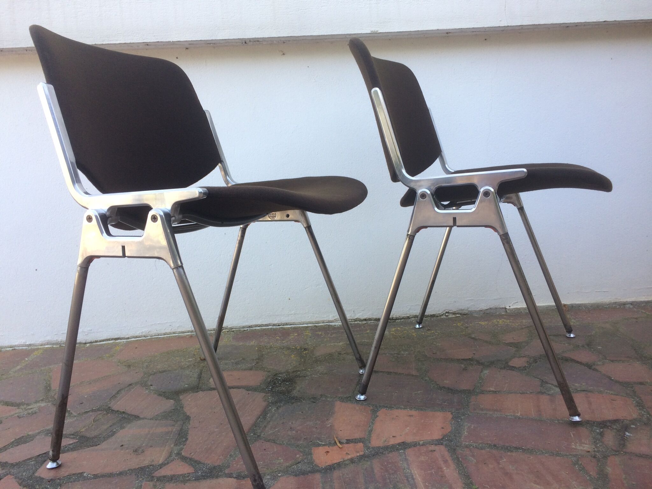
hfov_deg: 61.7
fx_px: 546
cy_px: 244
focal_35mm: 29
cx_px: 326
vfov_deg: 48.2
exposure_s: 1/175
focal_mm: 4.15
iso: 32
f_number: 2.2
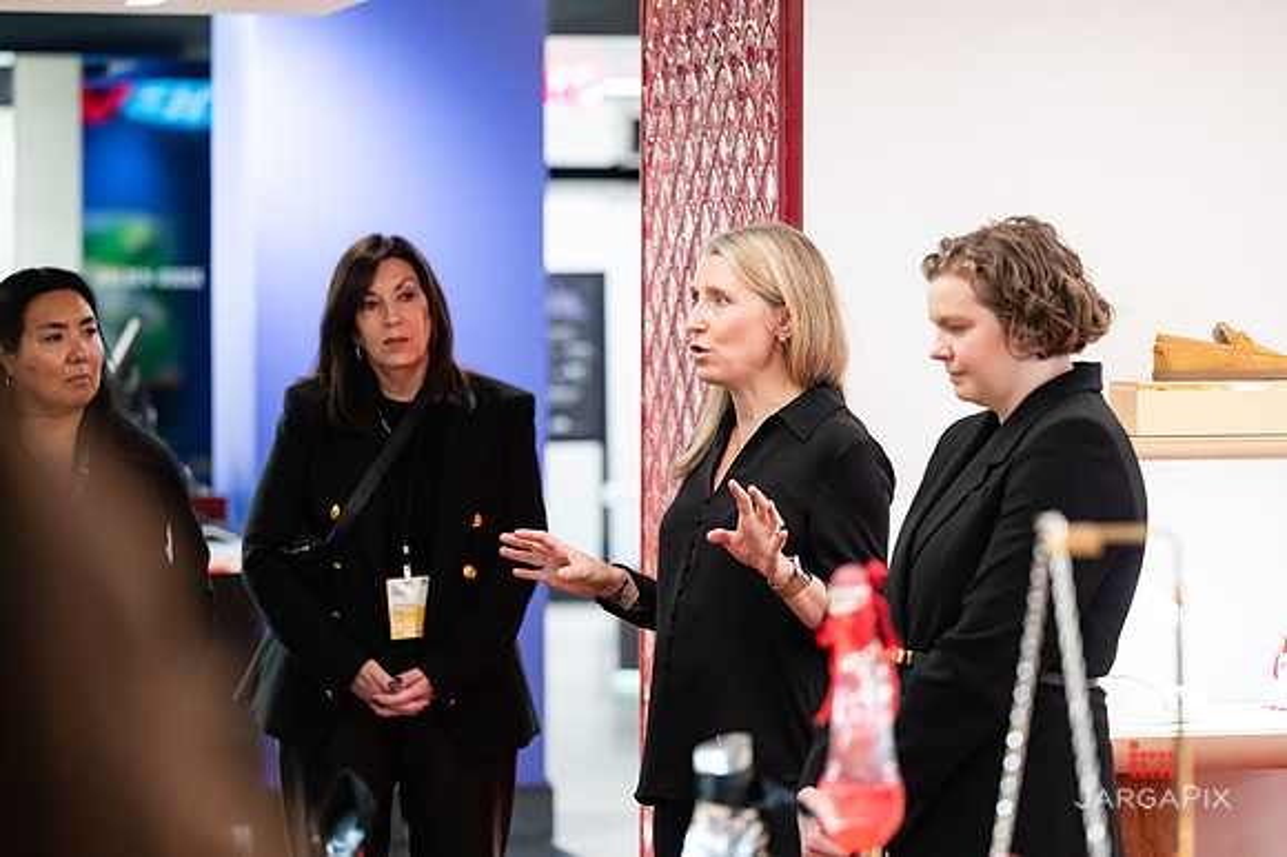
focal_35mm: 128
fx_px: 4560
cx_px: 690
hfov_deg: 16.1
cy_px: 398
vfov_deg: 10.7
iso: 1250
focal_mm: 115
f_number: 3.2
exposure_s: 1/160
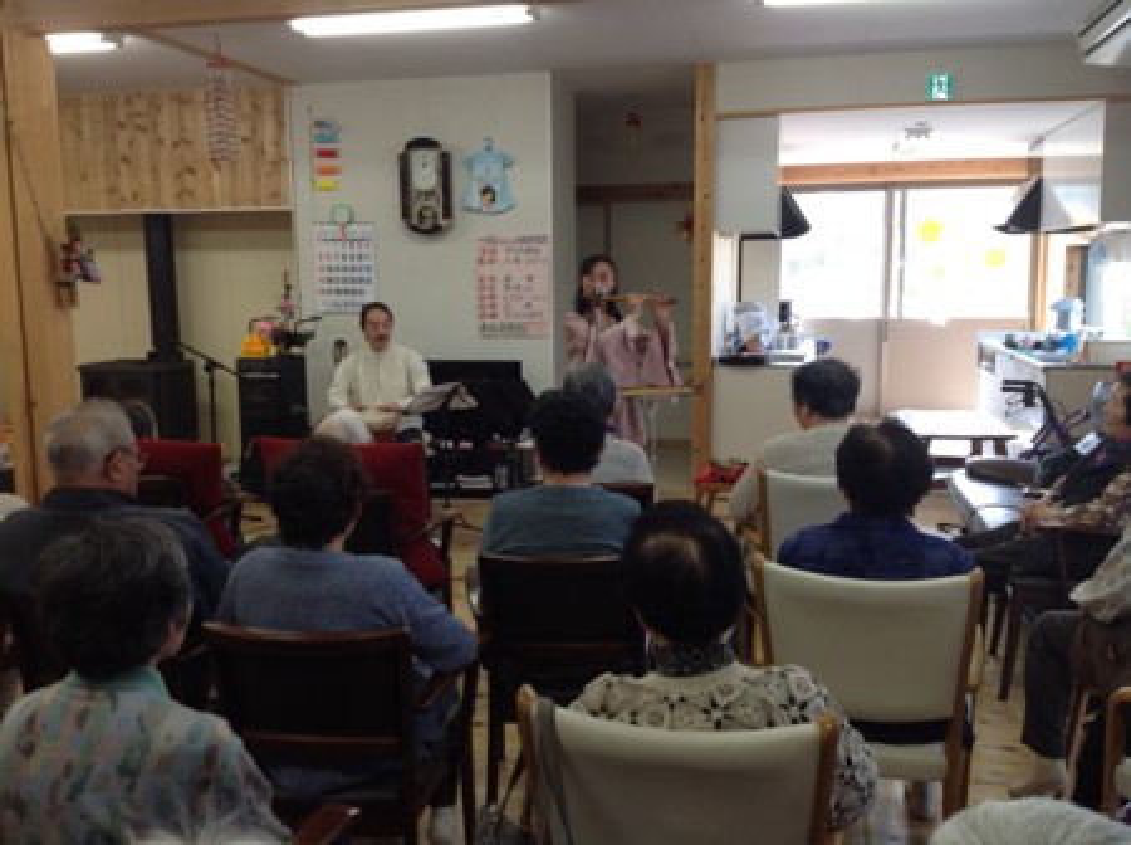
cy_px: 422
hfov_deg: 52.7
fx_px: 1142
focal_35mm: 35
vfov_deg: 40.6
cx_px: 566
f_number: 2.4
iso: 100
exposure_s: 1/60
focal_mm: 4.28
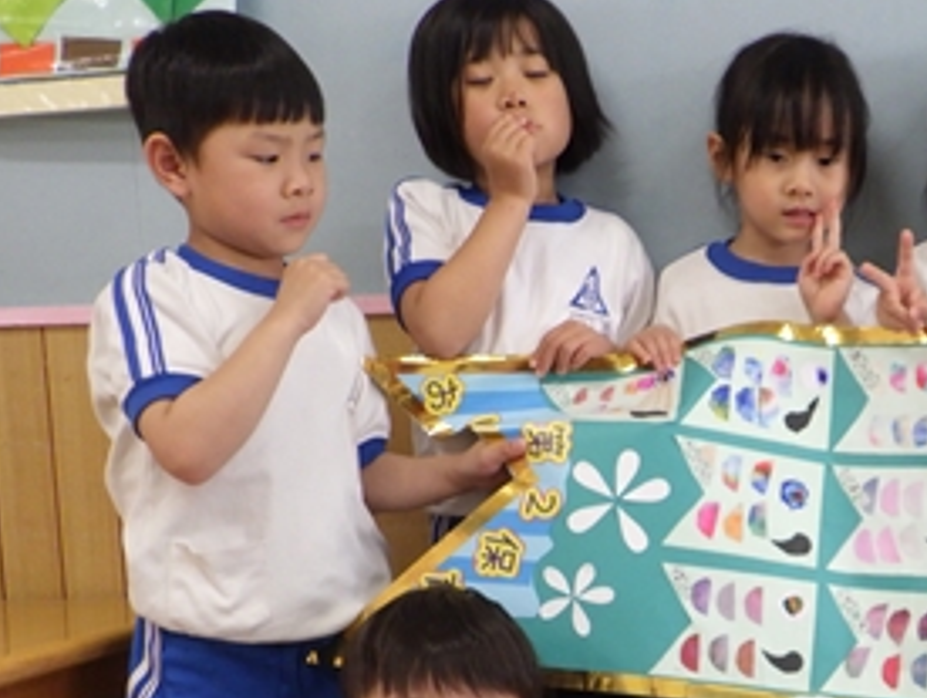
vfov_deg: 23.5
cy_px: 627
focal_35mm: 61
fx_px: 1636
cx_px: 802
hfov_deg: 30.5
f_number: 3.5
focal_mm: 5
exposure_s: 1/40
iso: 320
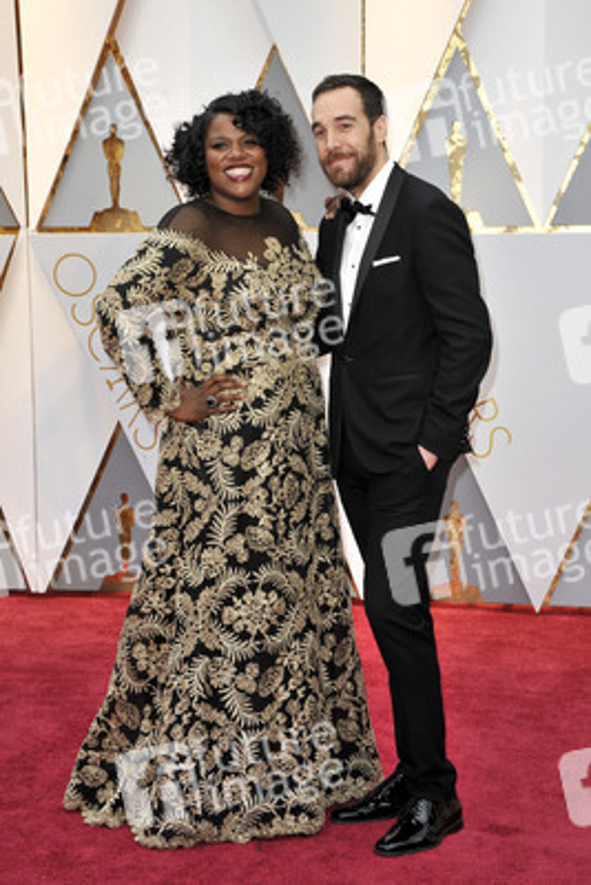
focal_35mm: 72
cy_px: 442
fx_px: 1771
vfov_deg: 28.1
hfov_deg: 18.9
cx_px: 296
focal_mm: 72
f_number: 8
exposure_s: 1/250
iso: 1000
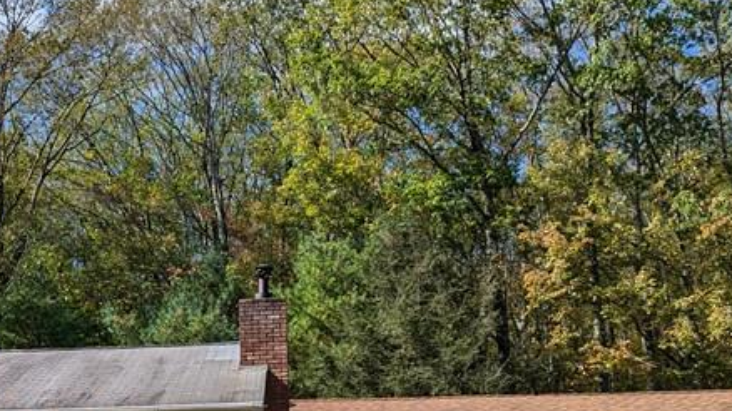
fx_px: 1184
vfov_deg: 19.3
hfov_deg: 33.0
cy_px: 388
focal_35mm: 61
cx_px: 109
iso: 48
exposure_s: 1/2571
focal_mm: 6.81
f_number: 1.85
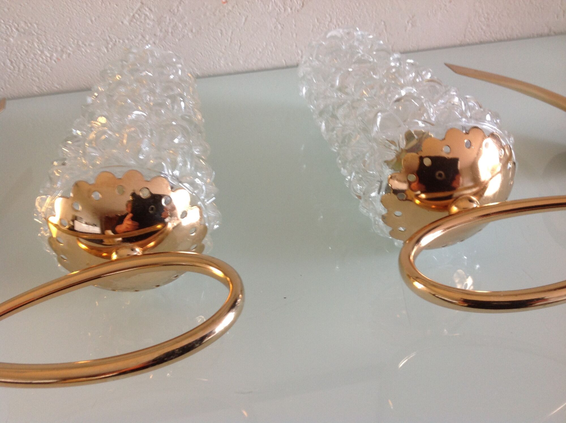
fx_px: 571
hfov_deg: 52.7
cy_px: 212
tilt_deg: -40.3
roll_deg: +2.8
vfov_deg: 40.6
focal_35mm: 35
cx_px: 283
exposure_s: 1/15
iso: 80
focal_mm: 4.28
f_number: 2.4
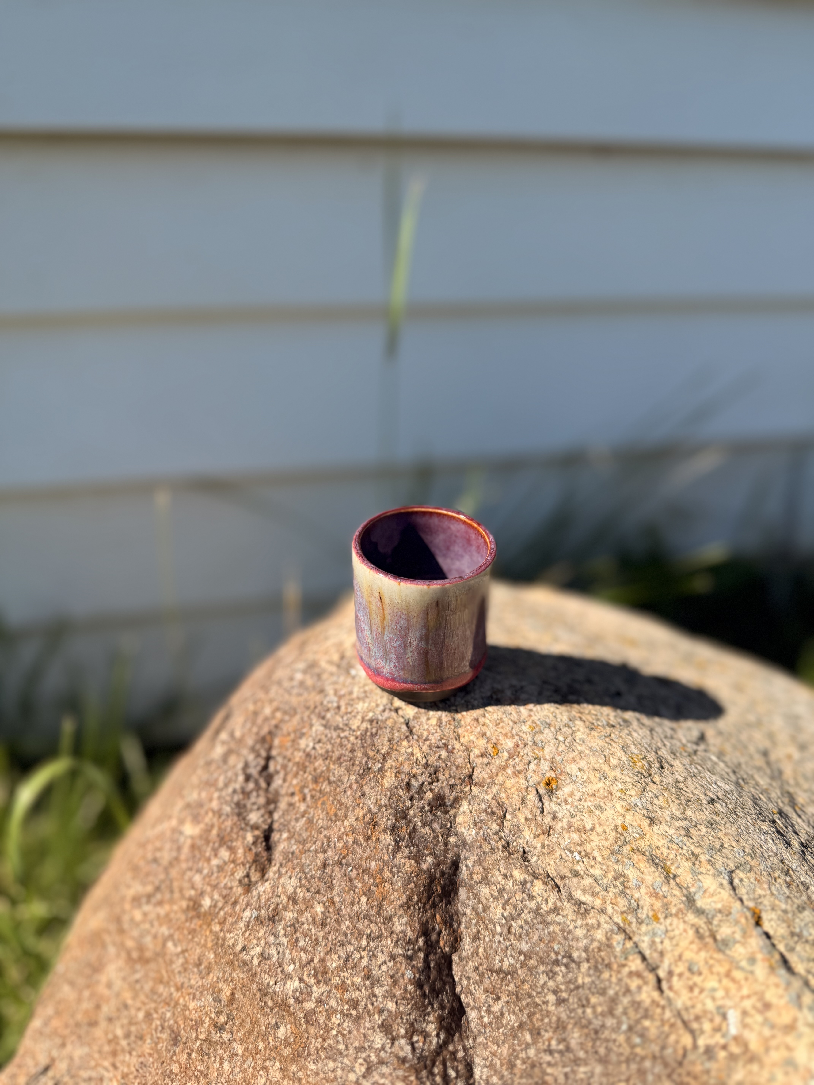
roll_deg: -2.6
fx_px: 752
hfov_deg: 56.8
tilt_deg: -28.1
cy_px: 542
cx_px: 407
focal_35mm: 24
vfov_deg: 71.6
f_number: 1.78
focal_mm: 6.76
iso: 80
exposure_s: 1/4405
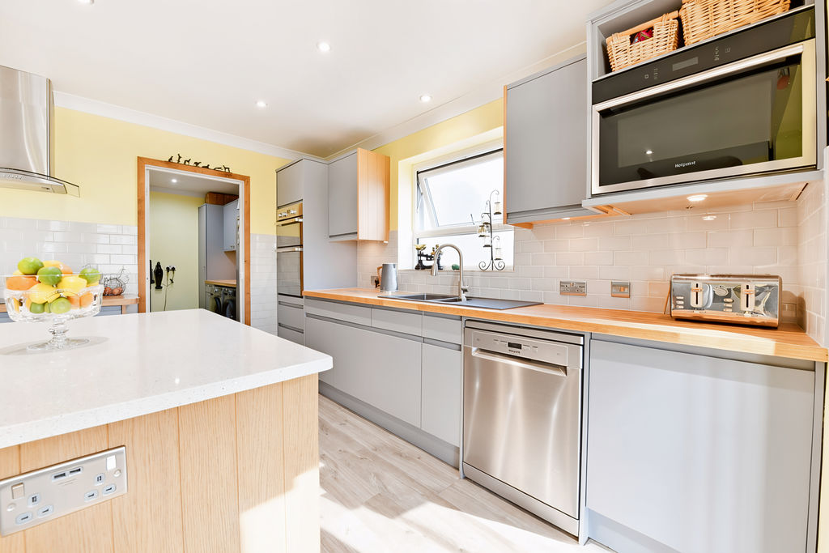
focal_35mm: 14
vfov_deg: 81.2
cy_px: 276
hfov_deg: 104.2
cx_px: 414
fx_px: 322
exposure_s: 1/15
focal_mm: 14
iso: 250
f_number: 10
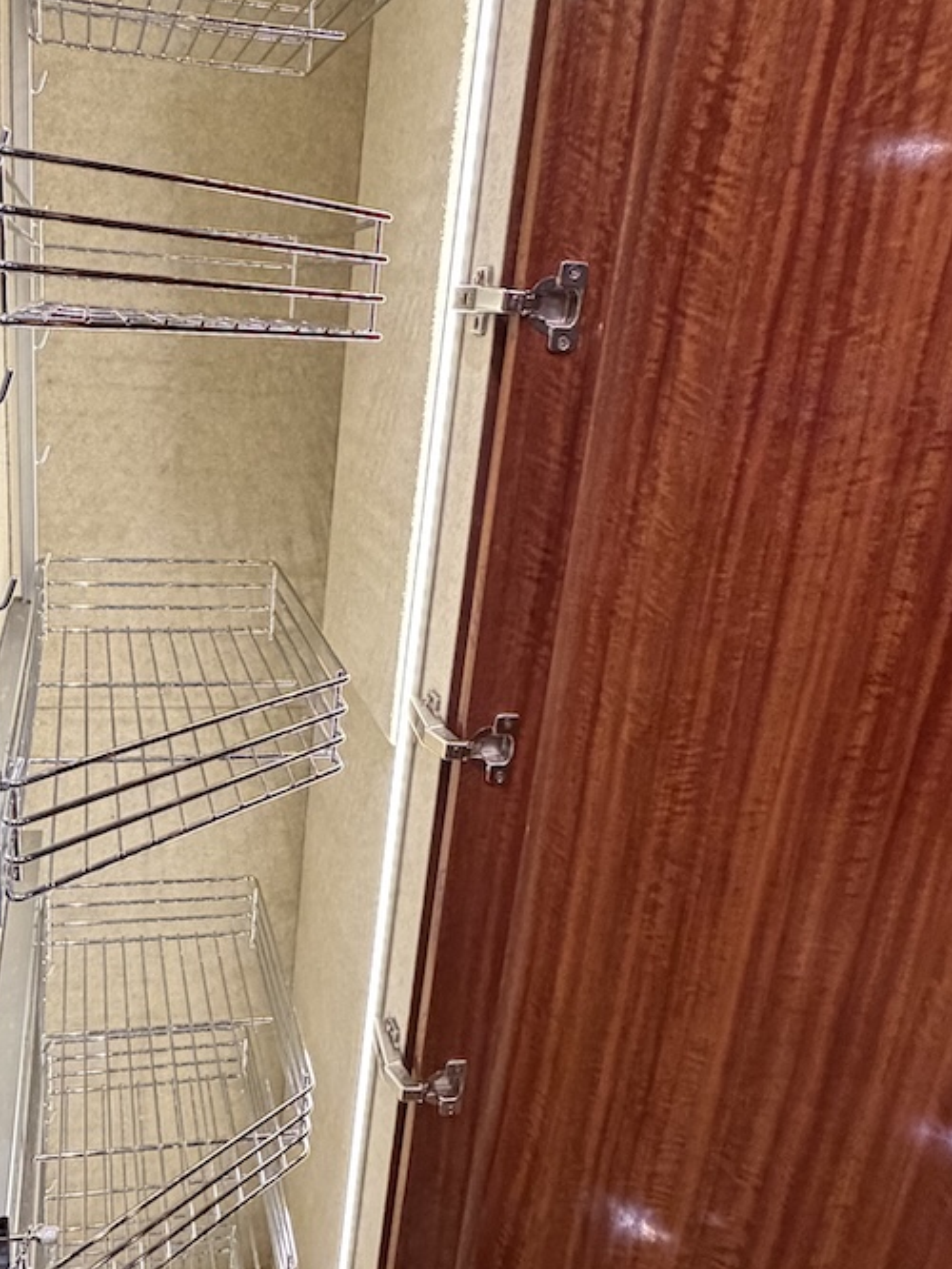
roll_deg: -3.8
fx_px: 1026
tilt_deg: -18.9
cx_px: 297
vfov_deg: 63.4
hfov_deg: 48.7
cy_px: 656
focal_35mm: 28
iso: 640
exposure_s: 1/59
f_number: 2.2
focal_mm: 2.22
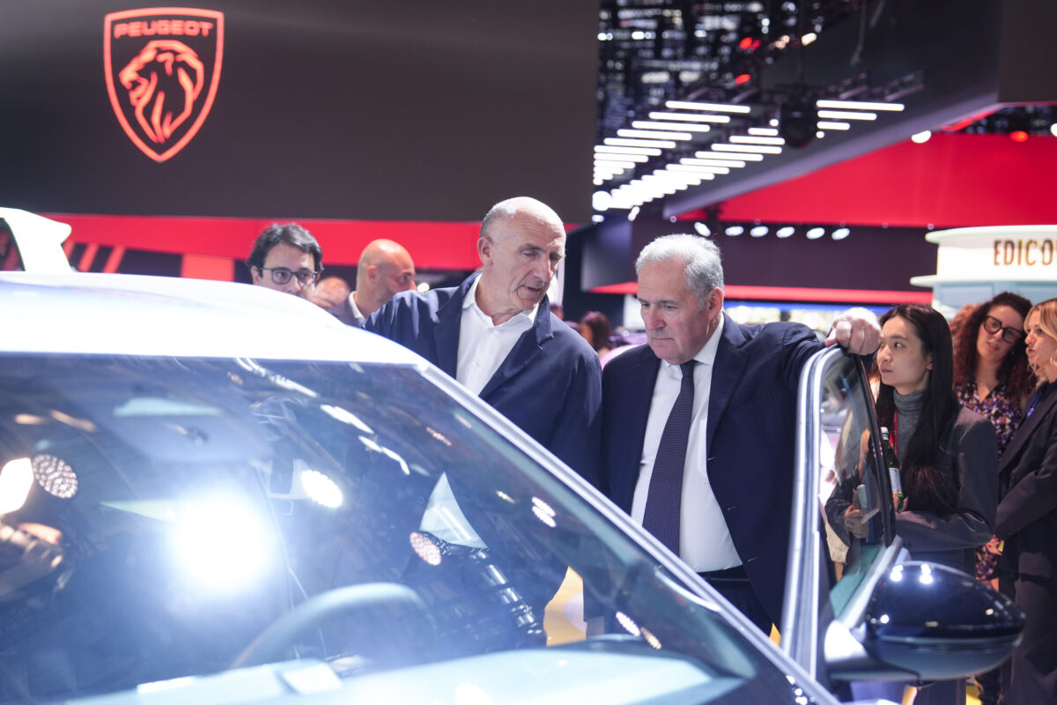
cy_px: 352
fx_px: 1468
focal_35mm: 50
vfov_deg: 27.0
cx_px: 528
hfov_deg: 39.6
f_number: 2.8
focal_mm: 50
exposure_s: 1/200
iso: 500
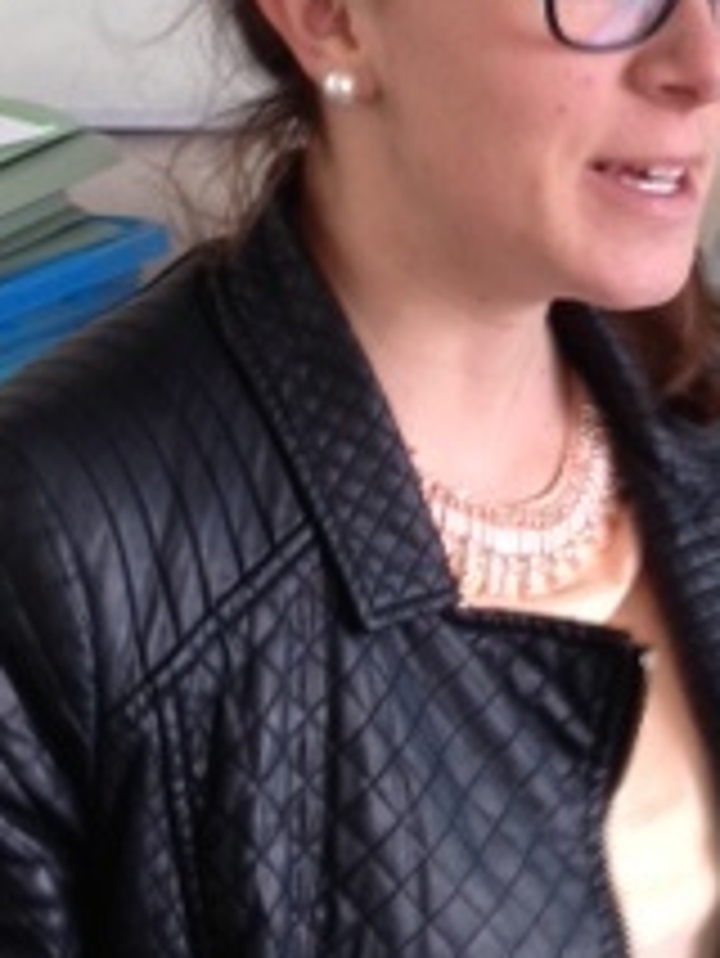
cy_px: 369
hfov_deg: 14.9
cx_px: 544
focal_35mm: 99
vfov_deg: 19.8
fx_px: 2743
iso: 64
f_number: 2.4
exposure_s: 1/20
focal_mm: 4.12
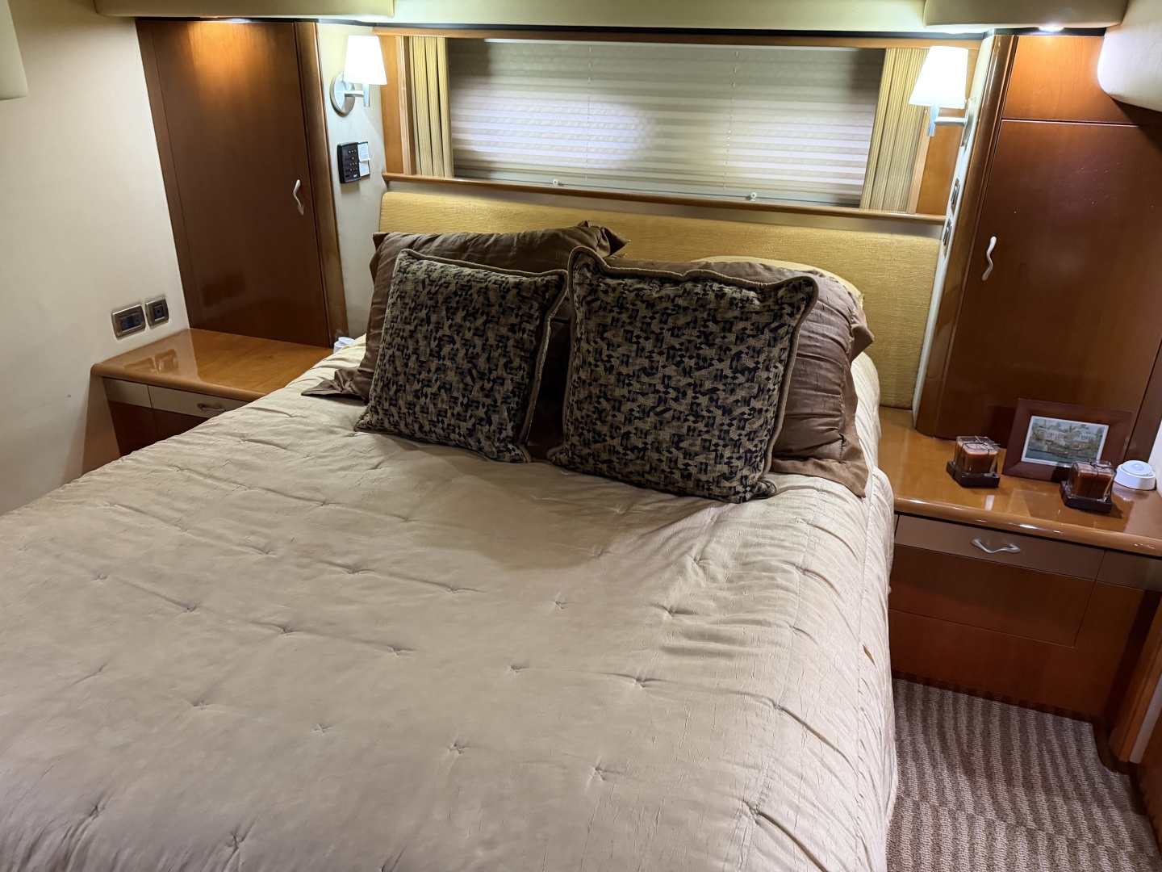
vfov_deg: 56.8
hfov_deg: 71.6
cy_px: 436
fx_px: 806
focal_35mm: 24
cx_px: 581
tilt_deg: -25.4
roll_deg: +0.3
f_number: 1.78
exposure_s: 1/40
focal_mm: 6.76
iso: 800
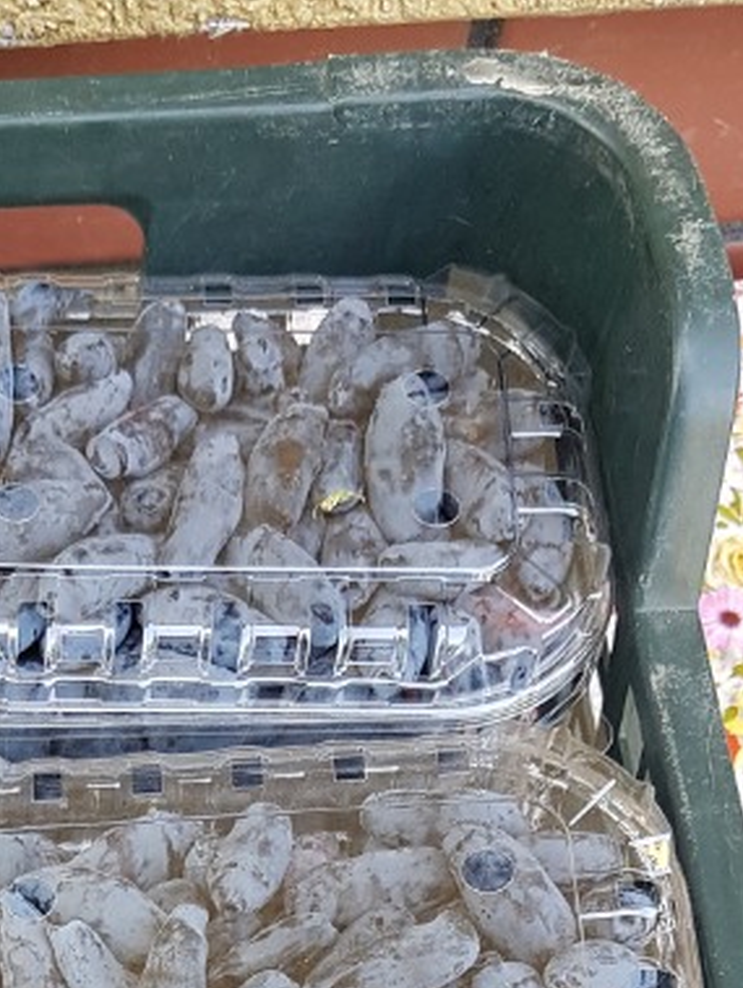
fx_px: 2114
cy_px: 1363
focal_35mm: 74
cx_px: -155
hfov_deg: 18.8
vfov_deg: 22.7
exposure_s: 1/50
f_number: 1.7
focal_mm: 4.2
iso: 40
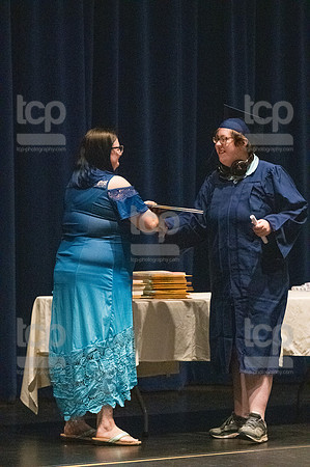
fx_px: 2809
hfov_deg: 6.3
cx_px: 155
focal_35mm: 217
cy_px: 234
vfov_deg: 9.5
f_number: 3.2
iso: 10000
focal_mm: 145
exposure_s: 1/400
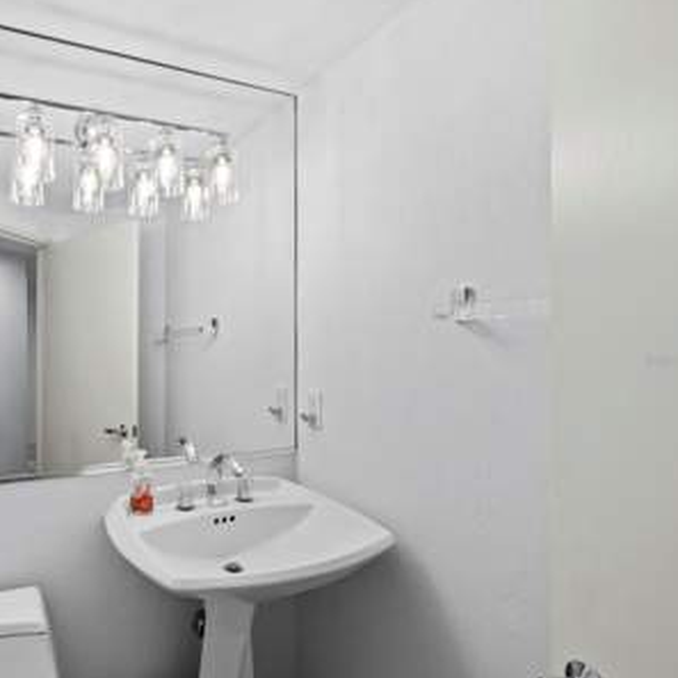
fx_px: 443
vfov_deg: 74.7
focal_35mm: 20
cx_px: 162
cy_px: 361
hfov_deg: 69.4
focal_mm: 7
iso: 400
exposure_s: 1/13
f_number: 11
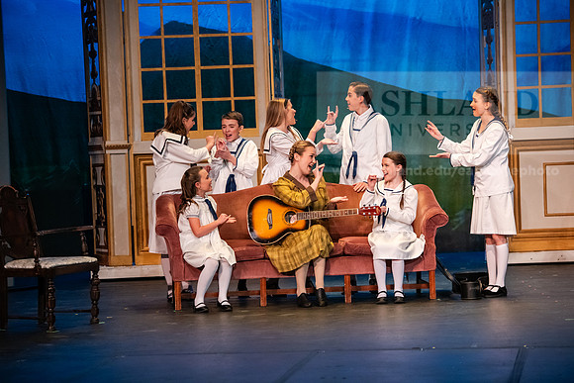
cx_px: 287
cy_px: 192
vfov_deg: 10.2
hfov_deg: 15.2
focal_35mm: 135
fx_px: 2153
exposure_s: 1/200
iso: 3200
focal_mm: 135
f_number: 3.5
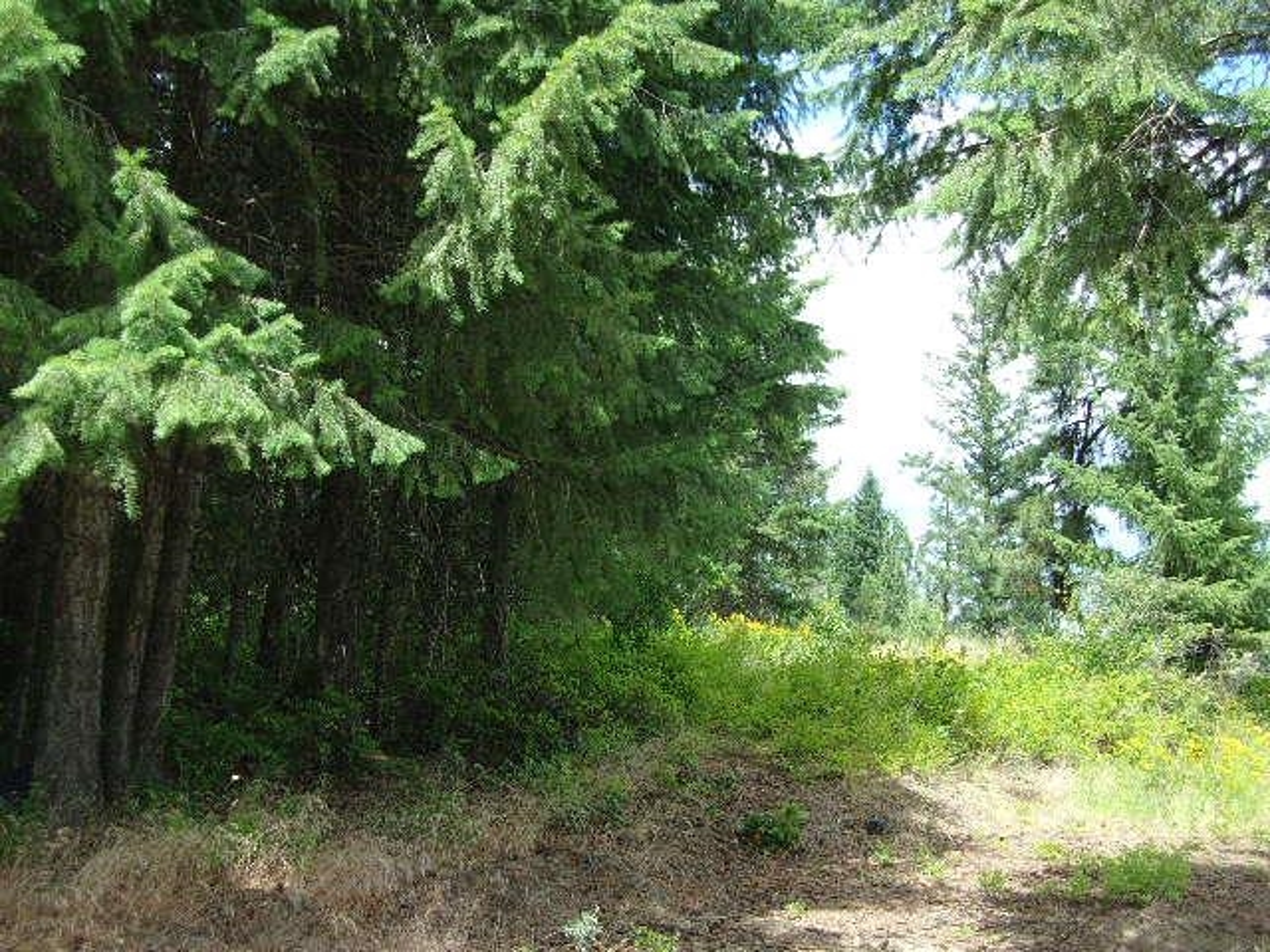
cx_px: 635
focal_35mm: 42
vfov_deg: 34.3
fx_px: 1541
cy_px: 476
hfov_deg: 44.8
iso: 80
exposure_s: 1/220
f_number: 3.7
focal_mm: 7.6
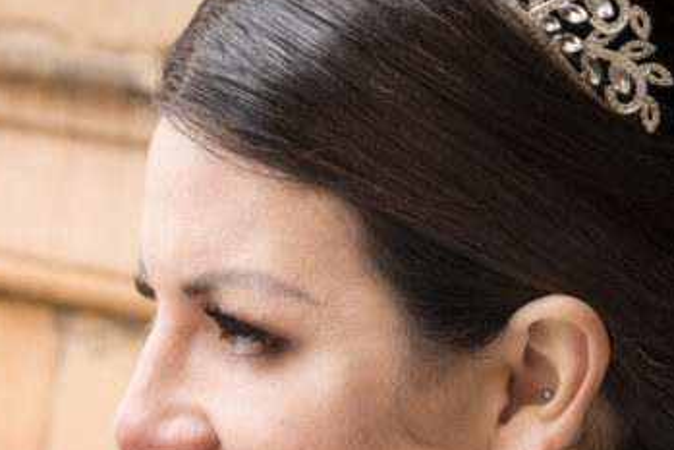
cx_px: 37
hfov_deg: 14.4
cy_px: 609
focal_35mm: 141
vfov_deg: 9.5
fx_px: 2641
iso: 200
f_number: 5
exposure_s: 1/125
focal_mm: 48
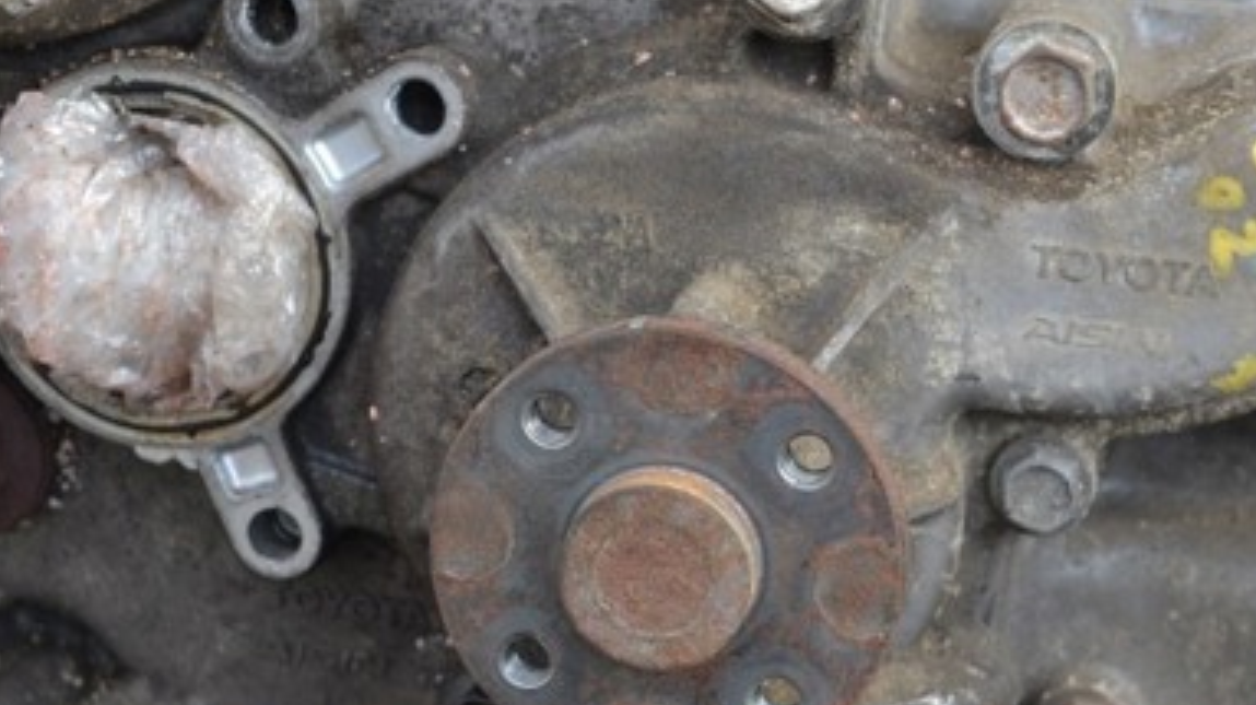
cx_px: 905
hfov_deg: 25.1
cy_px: 508
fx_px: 2796
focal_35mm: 84
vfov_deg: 14.3
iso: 400
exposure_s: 1/100
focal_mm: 32
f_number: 5
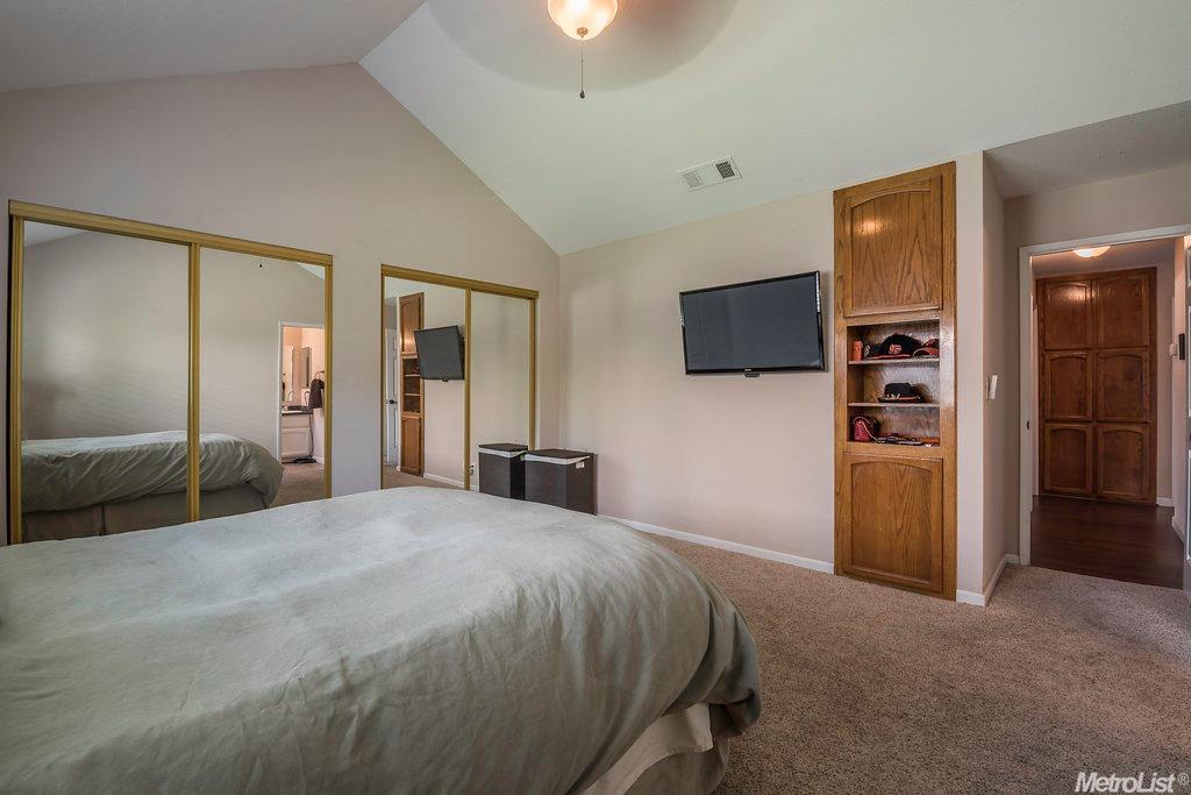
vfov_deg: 77.3
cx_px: 596
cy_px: 398
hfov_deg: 100.4
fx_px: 496
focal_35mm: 15
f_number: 11
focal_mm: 15
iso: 100
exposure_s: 1/1.25
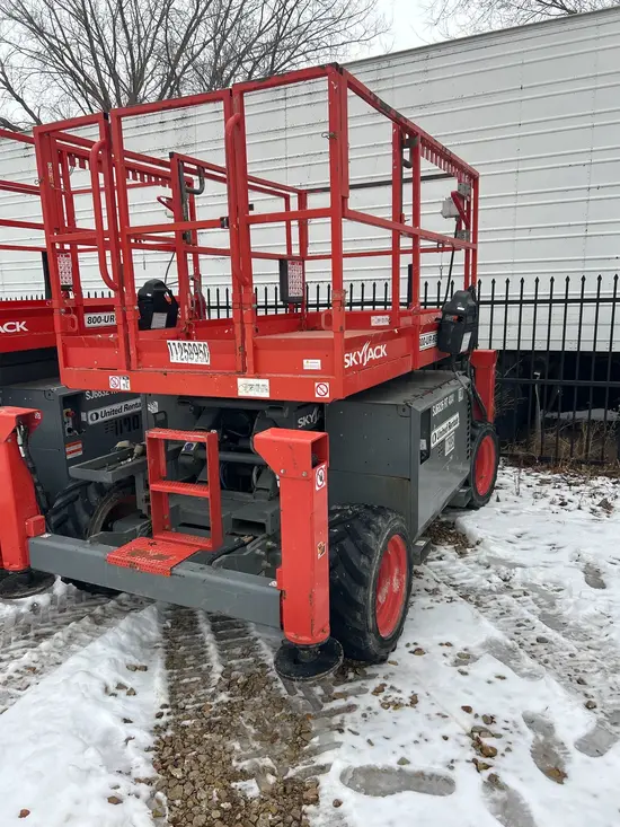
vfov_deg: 67.3
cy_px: 414
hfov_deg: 53.1
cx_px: 310
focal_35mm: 26
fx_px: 621
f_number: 1.5
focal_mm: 5.7
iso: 40
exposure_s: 1/244
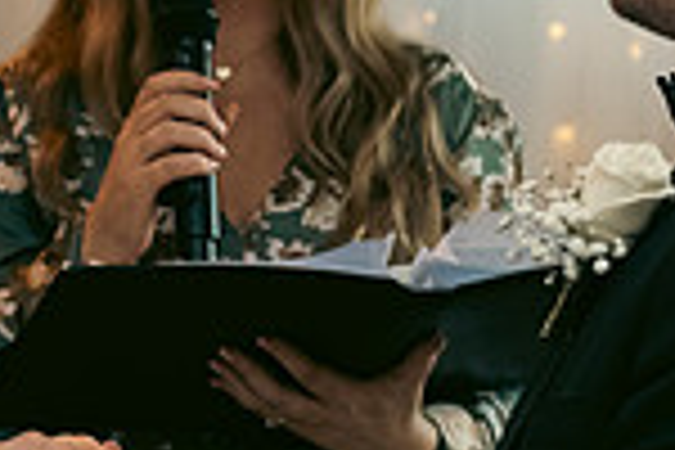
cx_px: 144
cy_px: 182
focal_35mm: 185
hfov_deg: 11.1
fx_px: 3468
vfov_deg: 7.4
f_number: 3.5
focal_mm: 48
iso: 1250
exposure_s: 1/160
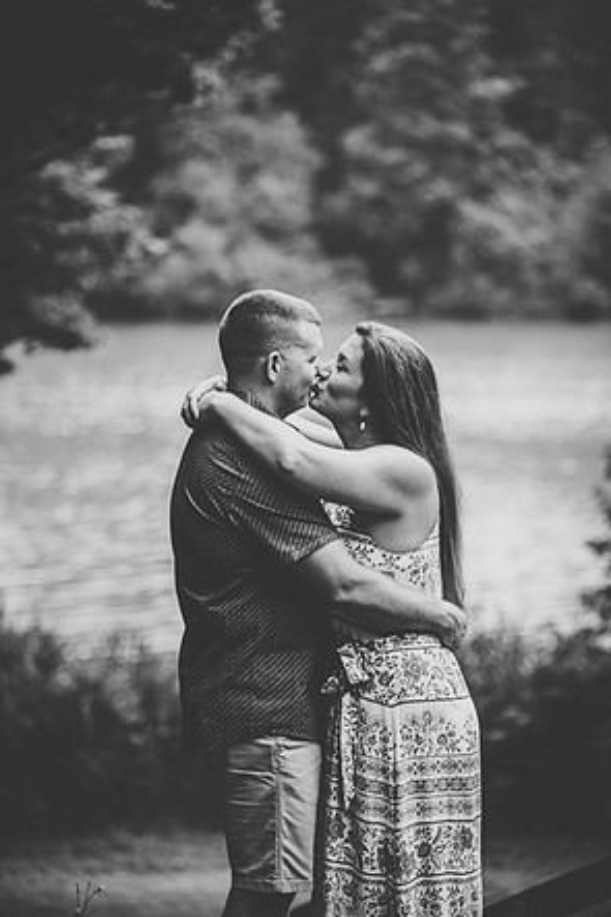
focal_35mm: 132
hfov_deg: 10.4
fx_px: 3363
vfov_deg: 15.5
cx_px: 304
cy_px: 457
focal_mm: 130
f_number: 2.8
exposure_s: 1/125
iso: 320
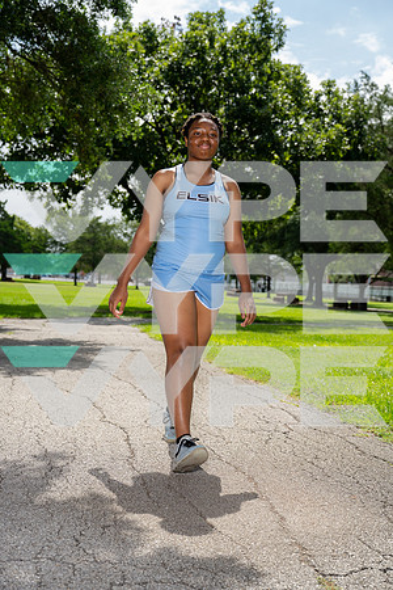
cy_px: 295
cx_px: 196
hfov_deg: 28.6
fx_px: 770
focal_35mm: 47
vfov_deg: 41.9
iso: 250
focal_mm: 47
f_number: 4
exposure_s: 1/1250
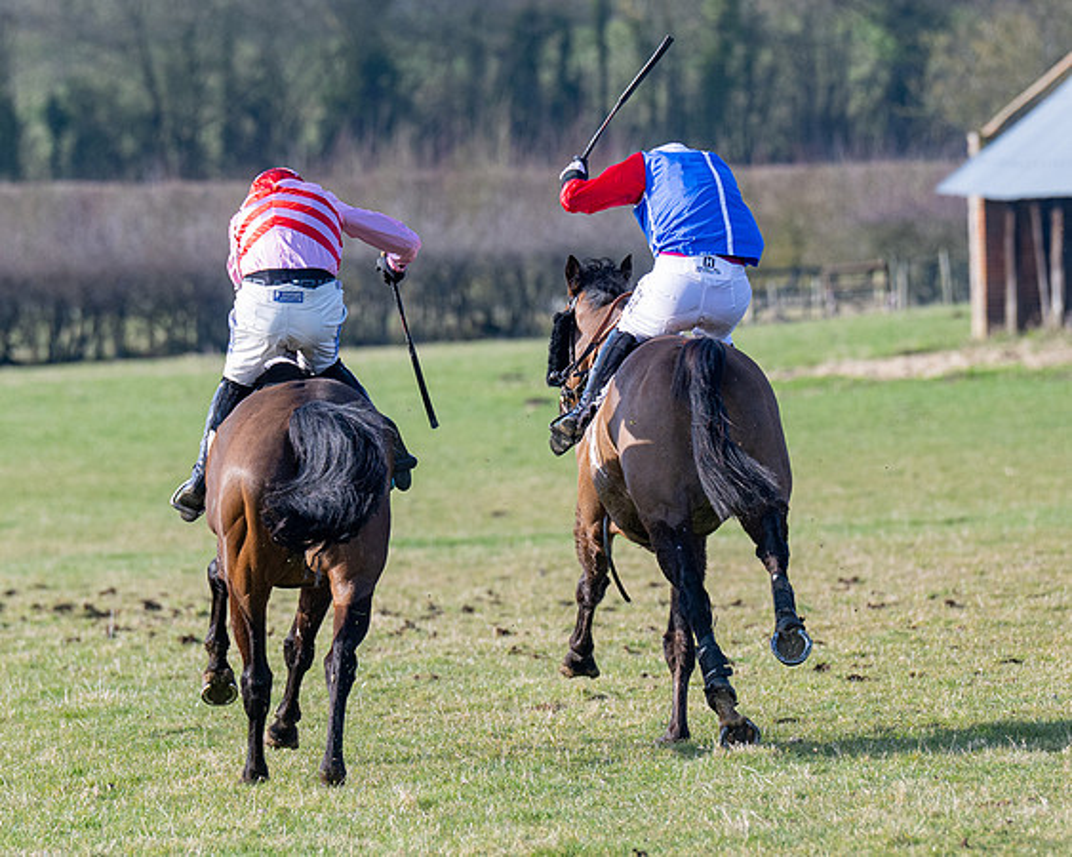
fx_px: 14713
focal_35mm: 464
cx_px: 550
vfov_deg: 3.3
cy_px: 422
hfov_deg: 4.2
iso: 200
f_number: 4
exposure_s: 1/1250
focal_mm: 200
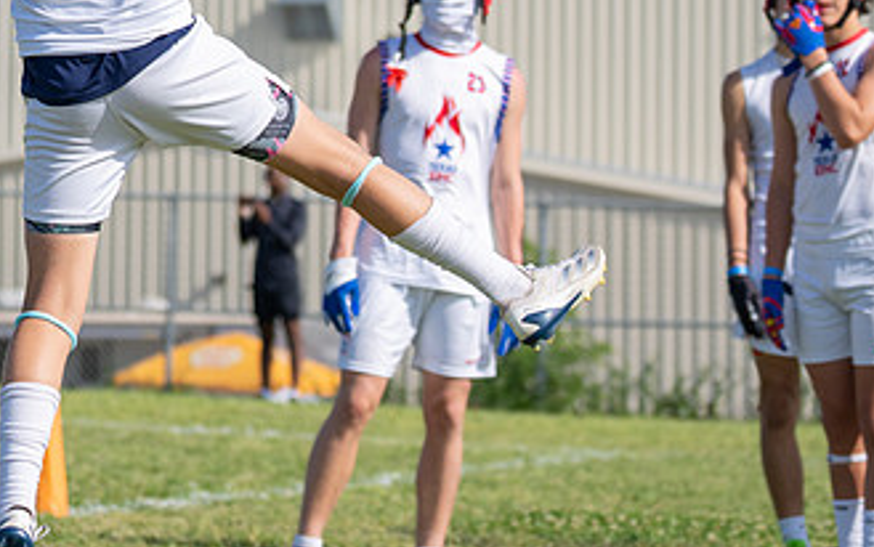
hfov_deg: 10.8
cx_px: 104
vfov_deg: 6.8
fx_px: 4599
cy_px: -121
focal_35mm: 193
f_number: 2.8
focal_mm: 70
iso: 100
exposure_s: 1/2500
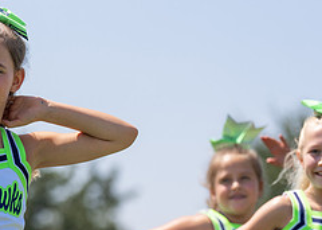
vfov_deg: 5.1
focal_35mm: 284
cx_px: -16
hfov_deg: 7.1
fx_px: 2595
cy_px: 191
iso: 100
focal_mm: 111
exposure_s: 1/1600
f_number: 2.8
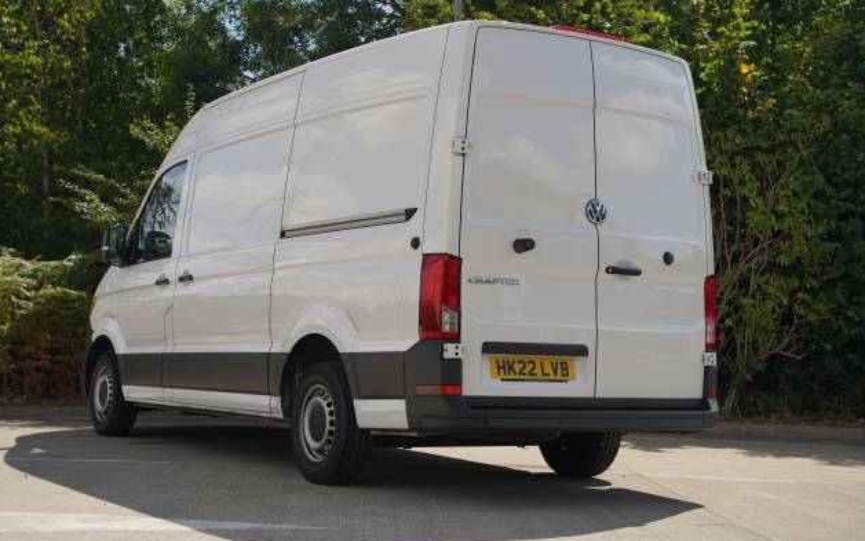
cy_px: 270
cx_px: 438
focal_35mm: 55
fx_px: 1299
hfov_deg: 36.8
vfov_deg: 23.5
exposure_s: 1/400
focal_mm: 53.1
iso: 100
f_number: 4.5
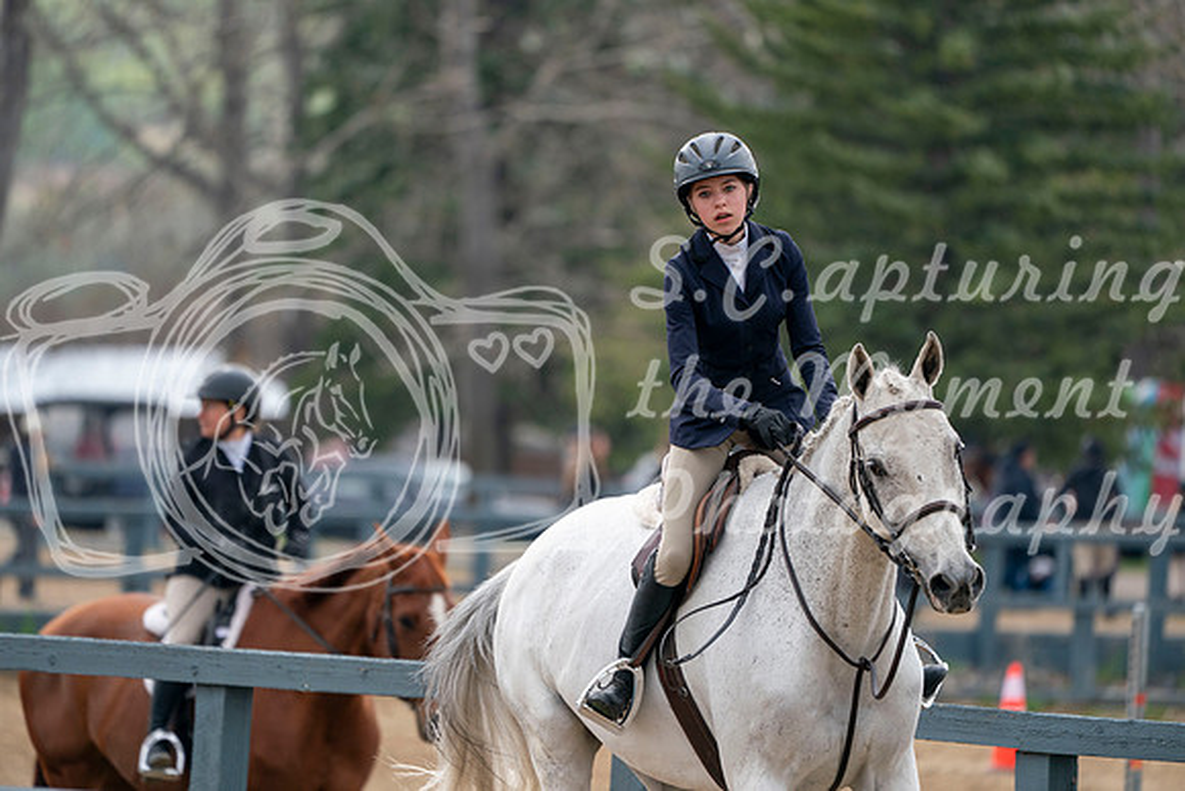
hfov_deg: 5.2
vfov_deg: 3.4
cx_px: 592
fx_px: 13169
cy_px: 396
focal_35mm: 400
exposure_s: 1/500
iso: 250
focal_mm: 400
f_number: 5.6
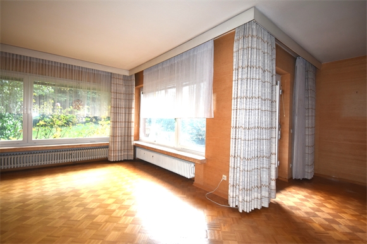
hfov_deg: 90.0
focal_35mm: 18
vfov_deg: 67.3
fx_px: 183
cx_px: 184
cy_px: 122
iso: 400
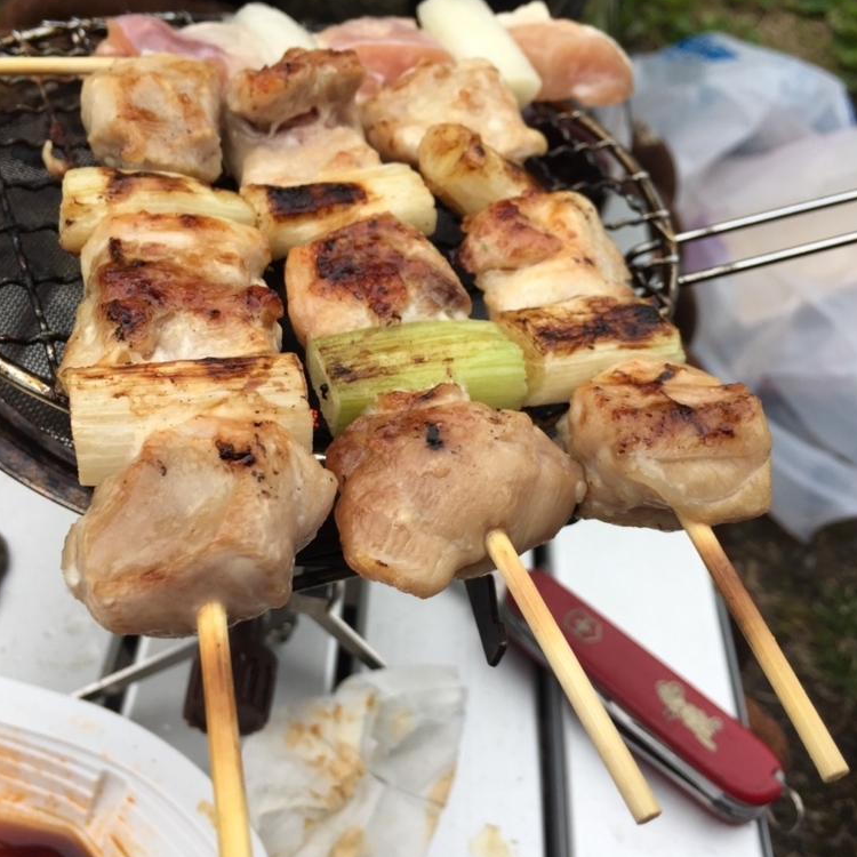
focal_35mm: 35
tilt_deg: -47.4
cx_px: 415
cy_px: 432
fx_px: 980
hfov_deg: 47.2
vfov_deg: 47.2
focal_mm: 4.15
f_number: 2.2
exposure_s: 1/120
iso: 32
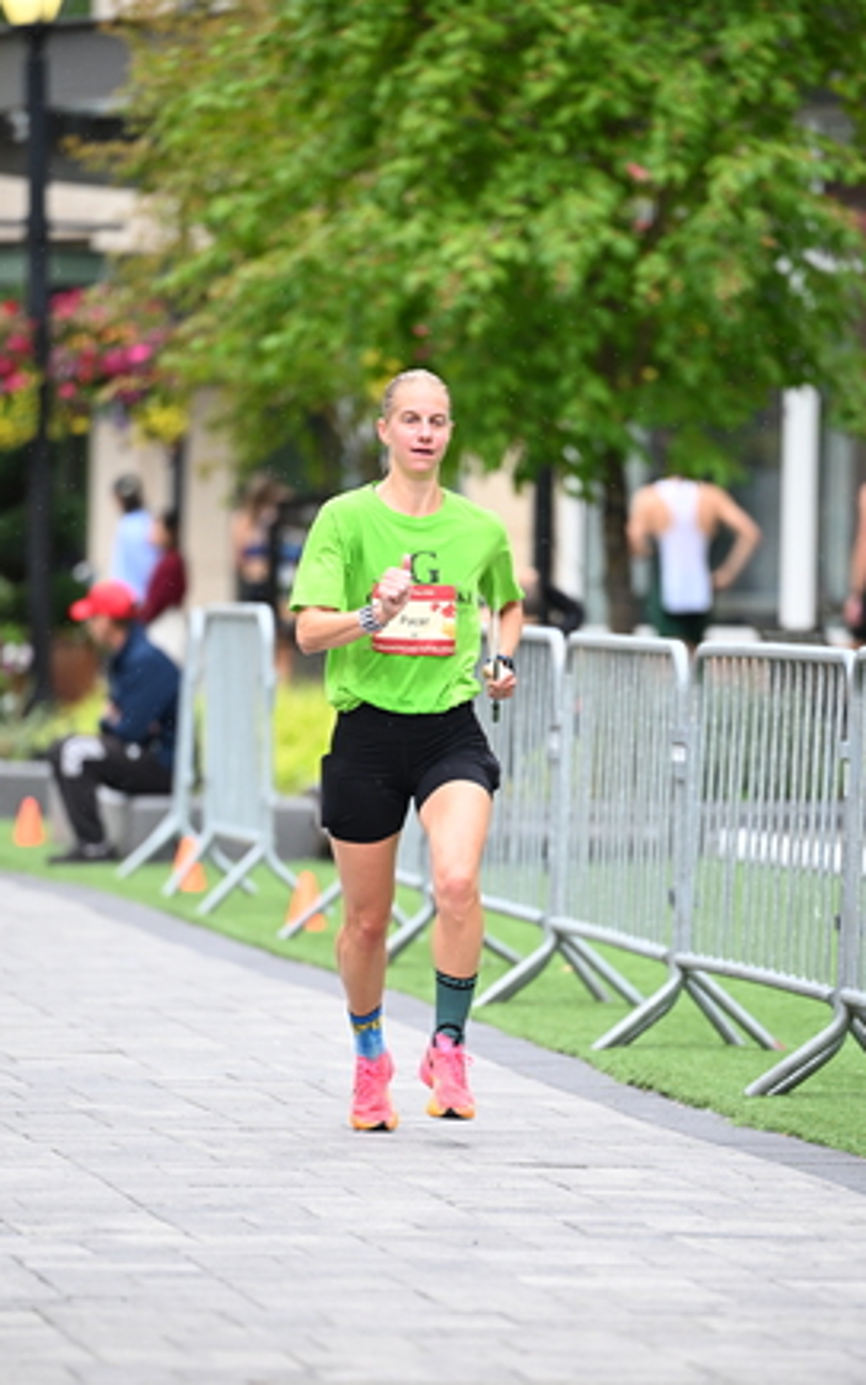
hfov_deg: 5.1
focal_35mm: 258
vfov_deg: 8.1
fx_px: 9739
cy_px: 764
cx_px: 441
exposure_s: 1/1250
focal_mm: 200
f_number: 2.8
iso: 1250
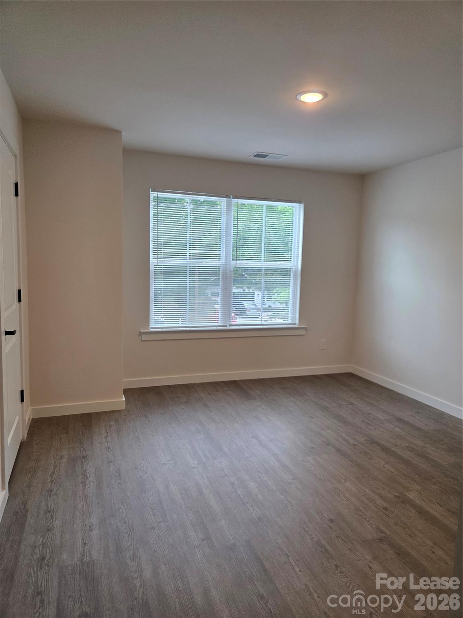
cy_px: 309
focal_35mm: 23
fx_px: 410
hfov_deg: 58.9
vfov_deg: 73.9
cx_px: 232
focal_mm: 5.4
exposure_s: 1/120
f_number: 1.8
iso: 200
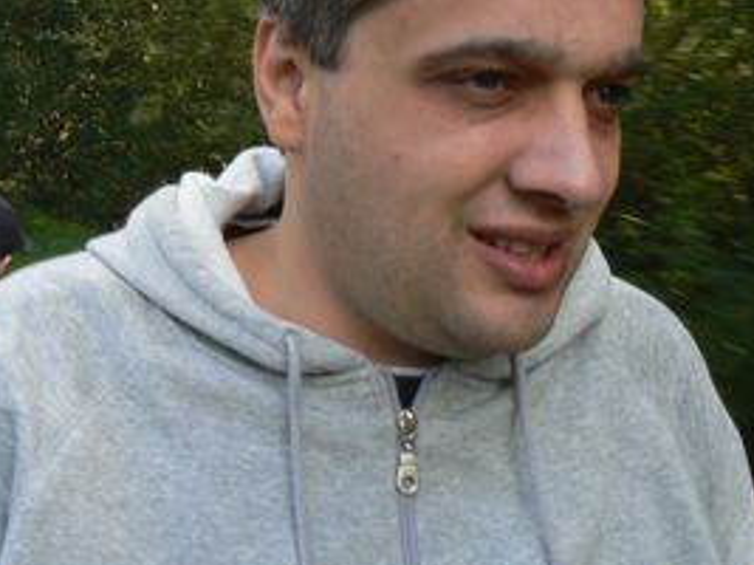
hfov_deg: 35.3
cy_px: 172
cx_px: 260
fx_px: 1176
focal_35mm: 54
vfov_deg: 26.8
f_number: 8
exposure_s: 1/30
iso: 80
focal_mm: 6
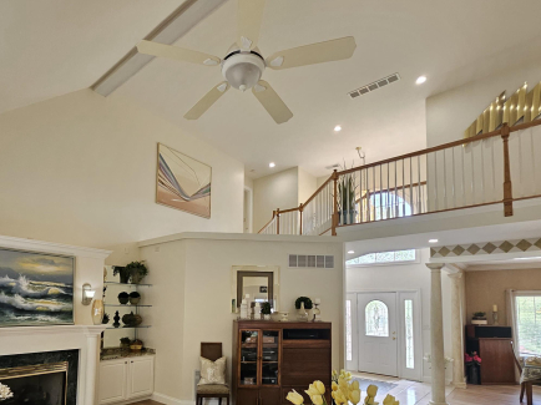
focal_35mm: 20
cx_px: 213
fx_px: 312
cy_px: 284
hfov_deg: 80.7
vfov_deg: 63.5
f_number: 2.2
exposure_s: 1/60
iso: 125
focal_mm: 1.74
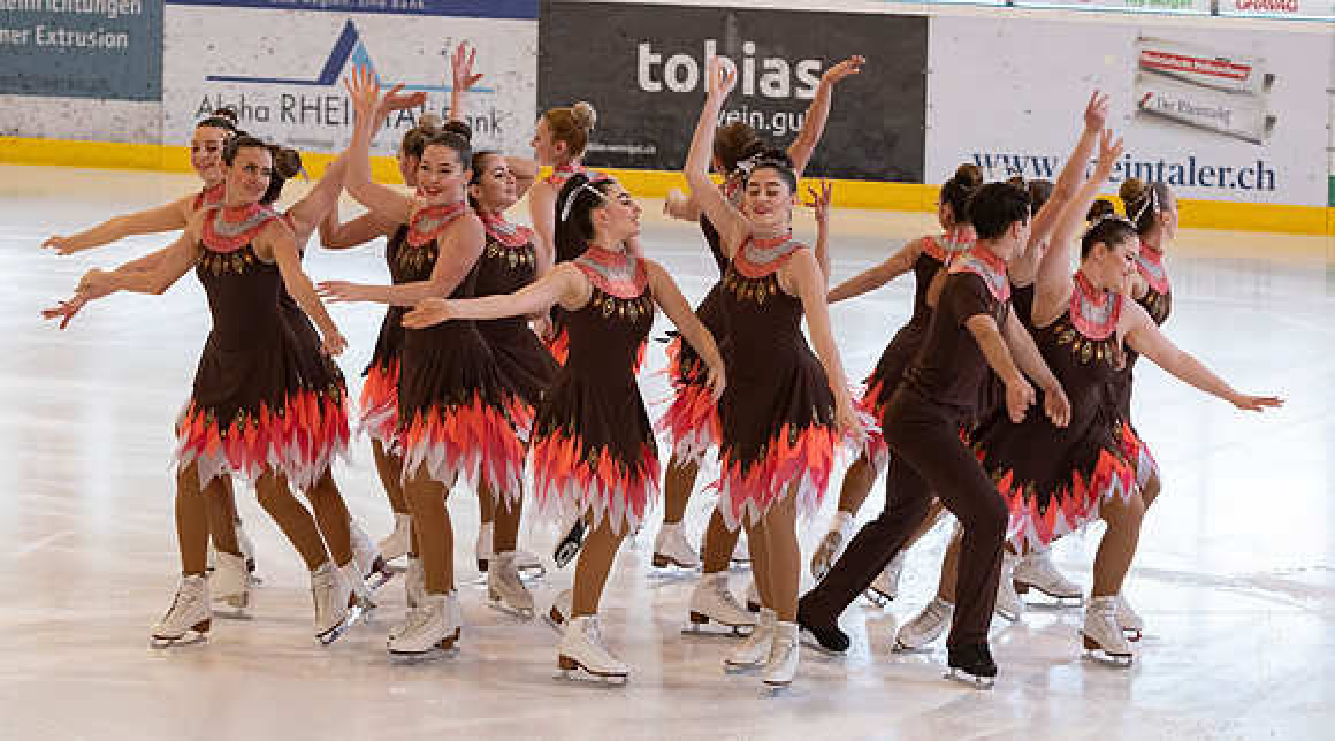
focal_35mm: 214
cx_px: 665
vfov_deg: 5.6
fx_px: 7546
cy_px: 398
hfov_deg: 10.1
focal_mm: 112
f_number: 4
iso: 640
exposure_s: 1/320
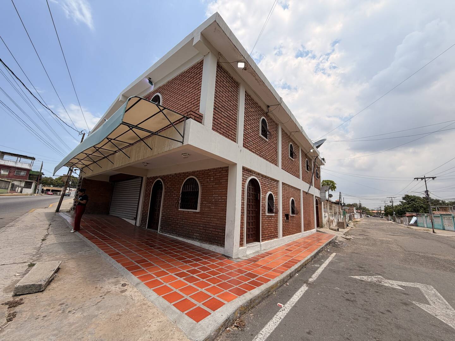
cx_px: 228
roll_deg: -3.8
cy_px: 170
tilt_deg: +12.5
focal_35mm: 14
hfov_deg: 102.1
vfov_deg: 85.7
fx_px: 184
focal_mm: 2.22
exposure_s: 1/928
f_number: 2.2
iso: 20
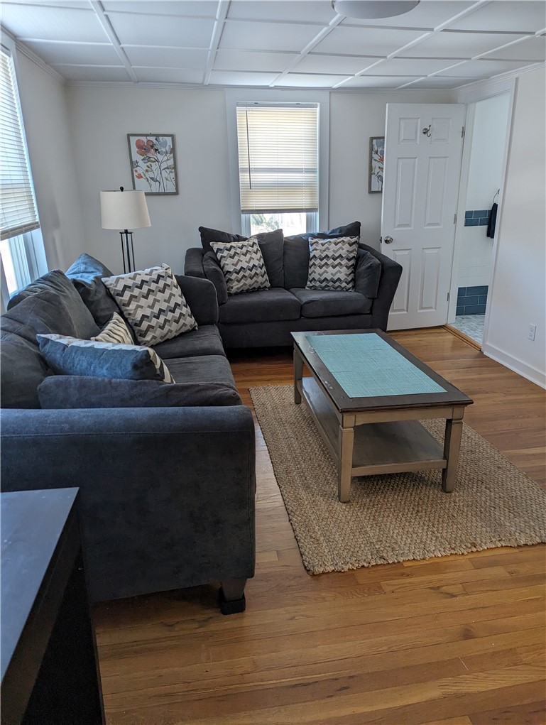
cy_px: 362
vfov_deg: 71.5
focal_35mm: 24
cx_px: 273
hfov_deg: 56.9
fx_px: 503
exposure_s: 1/60
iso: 52
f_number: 1.85
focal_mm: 6.81
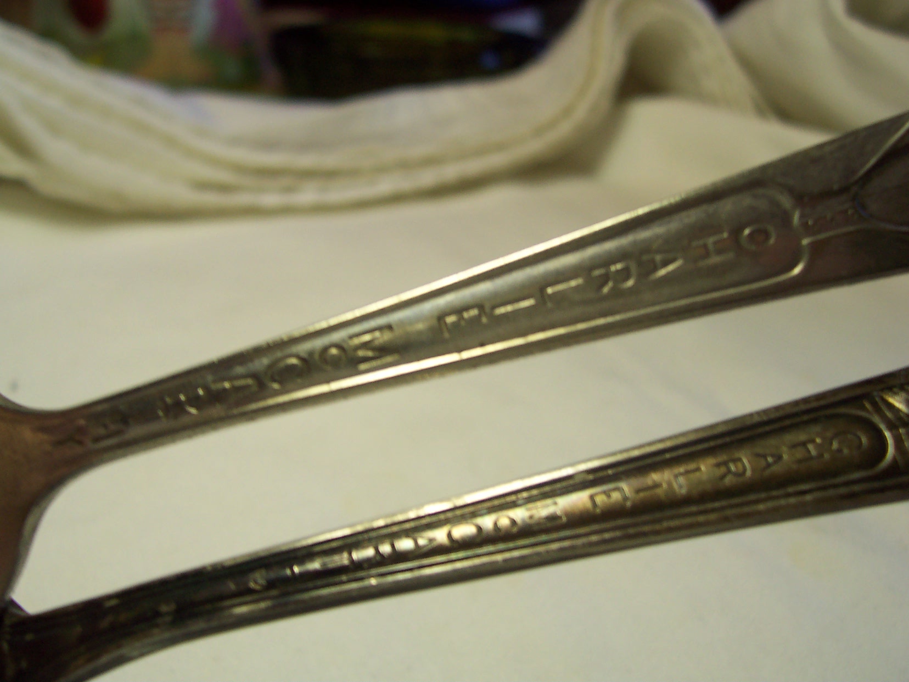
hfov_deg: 50.1
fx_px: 972
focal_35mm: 37
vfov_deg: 38.7
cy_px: 341
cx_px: 454
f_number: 2.8
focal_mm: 5.6
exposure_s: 1/90
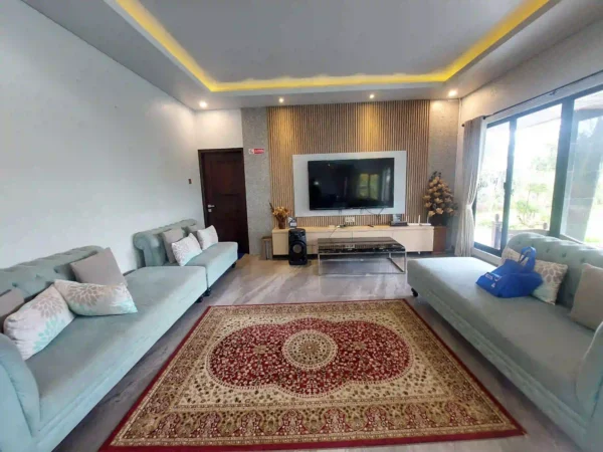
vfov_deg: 89.9
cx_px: 302
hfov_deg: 106.2
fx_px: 226
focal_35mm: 13
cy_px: 226
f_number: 2.2
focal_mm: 1.74
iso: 200
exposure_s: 1/50
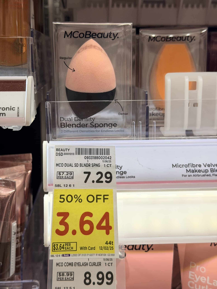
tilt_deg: -12.0
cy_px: 144
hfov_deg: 30.3
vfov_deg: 39.7
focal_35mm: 48
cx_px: 108
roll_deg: -0.8
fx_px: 401
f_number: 1.78
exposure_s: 1/592
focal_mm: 6.76
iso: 64
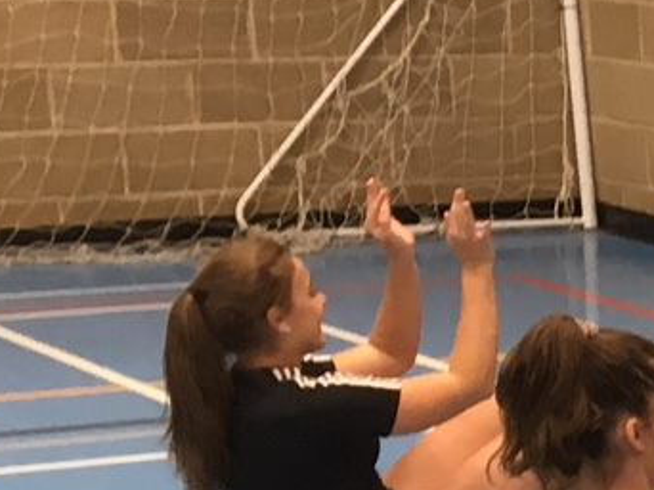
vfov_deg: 8.6
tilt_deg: -9.5
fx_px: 3228
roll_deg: -1.3
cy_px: 563
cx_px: 1778
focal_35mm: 171
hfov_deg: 9.6
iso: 64
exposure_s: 1/33
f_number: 2.2
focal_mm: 4.15
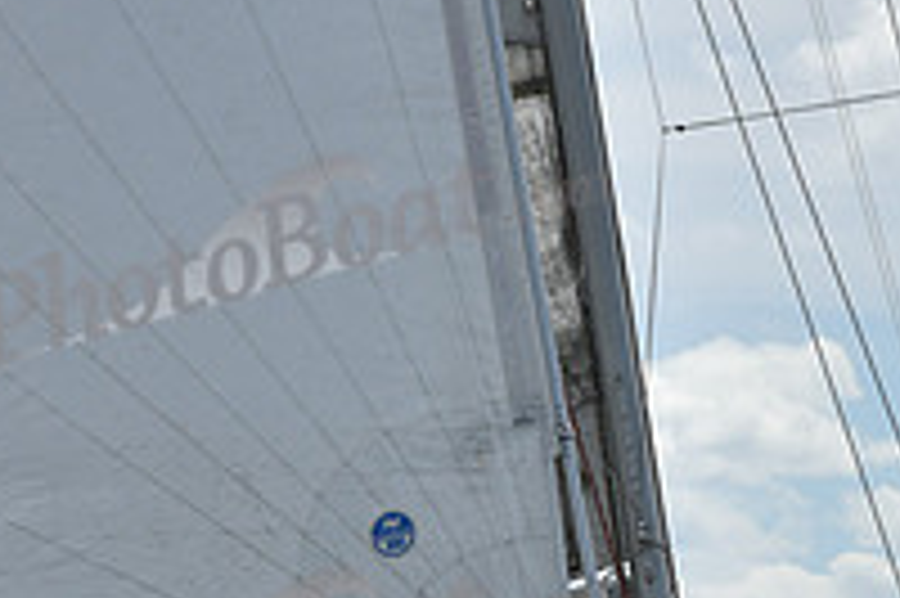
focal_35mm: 464
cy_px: 834
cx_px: 846
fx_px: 11590
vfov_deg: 3.0
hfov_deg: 4.4
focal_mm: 160
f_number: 11
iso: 320
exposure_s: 1/1000
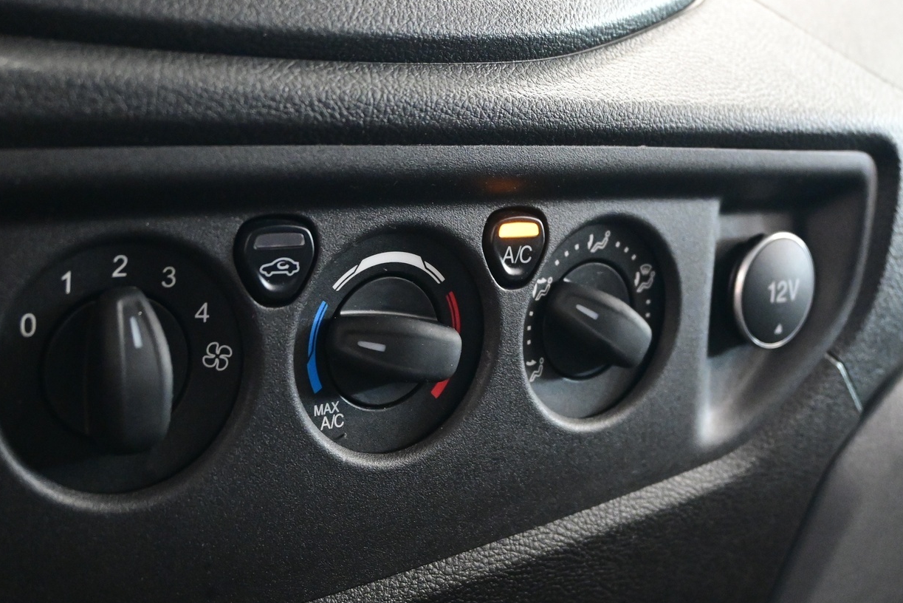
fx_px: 1246
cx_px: 484
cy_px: 363
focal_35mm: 50
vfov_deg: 27.1
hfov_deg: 39.8
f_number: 4.2
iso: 4500
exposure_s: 1/40
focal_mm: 25
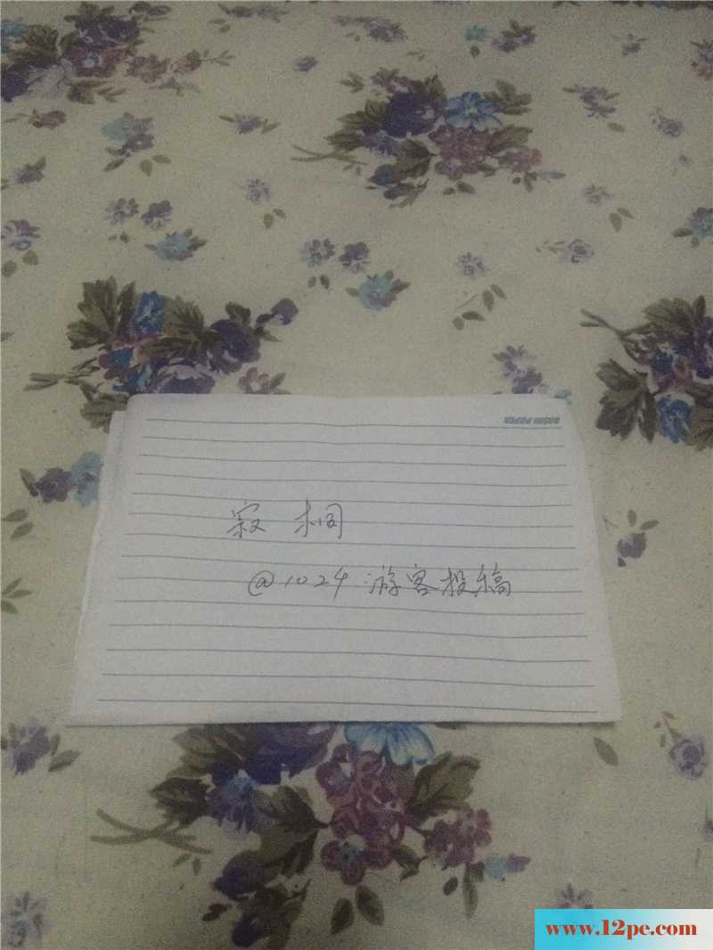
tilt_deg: -58.9
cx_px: 356
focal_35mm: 29
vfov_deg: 61.6
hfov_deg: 48.2
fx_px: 796
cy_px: 475
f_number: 2.2
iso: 250
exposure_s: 1/17
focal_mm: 4.15
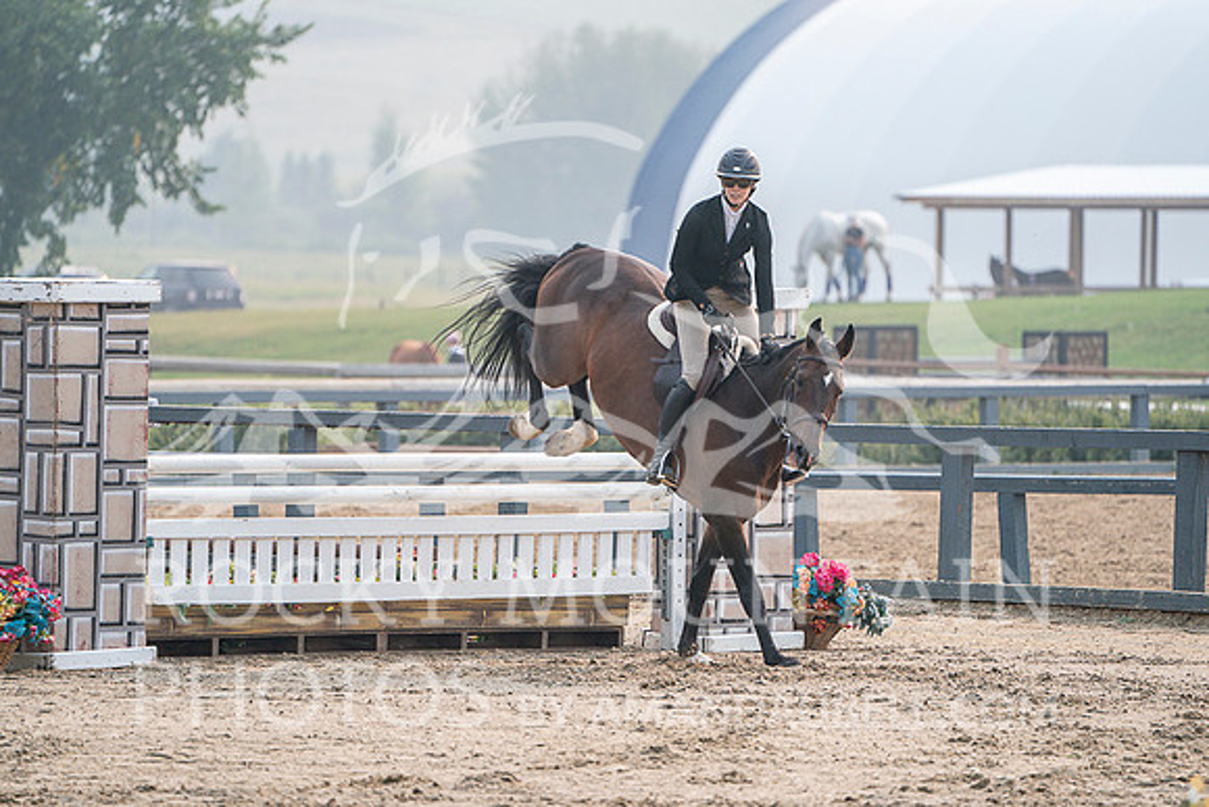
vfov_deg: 4.1
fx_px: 11286
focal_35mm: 336
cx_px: 604
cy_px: 404
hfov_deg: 6.1
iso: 500
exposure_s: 1/800
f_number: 5.6
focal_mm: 336
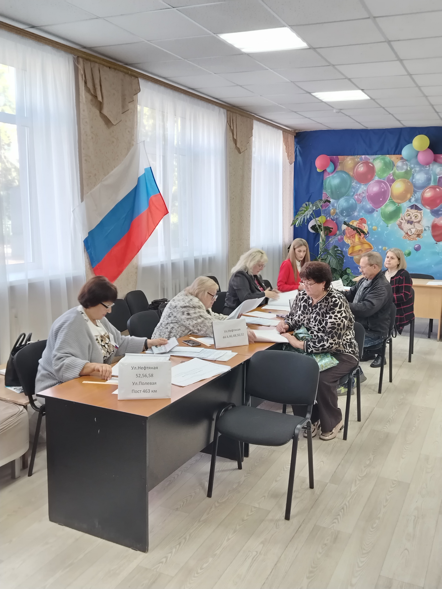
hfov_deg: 42.9
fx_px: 562
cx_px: 221
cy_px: 294
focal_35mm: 33
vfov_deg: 55.4
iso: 431
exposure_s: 1/33.3
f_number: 1.75
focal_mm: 5.25
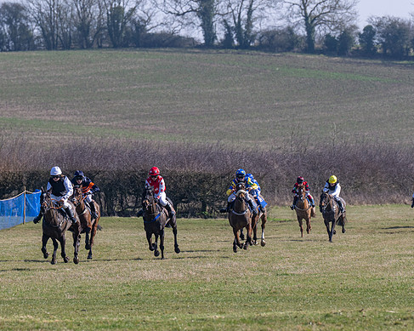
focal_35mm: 448
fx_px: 5486
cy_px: 195
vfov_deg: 3.5
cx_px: 136
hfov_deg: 4.3
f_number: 5
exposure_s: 1/1250
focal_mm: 200
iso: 200
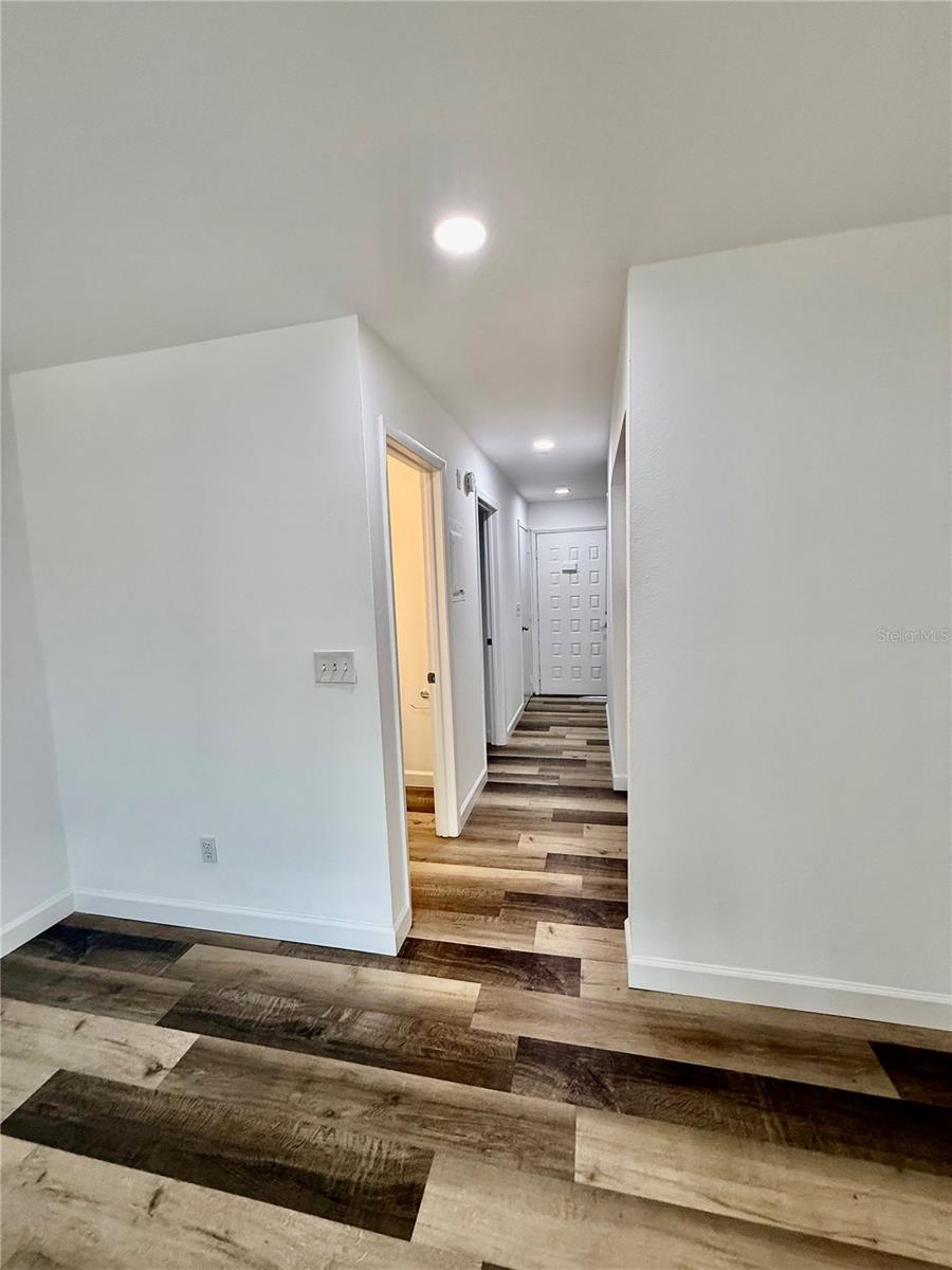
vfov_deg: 102.1
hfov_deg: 85.7
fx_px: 513
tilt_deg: -7.4
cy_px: 635
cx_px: 476
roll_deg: +1.7
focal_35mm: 14
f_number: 2.2
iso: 125
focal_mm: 2.22
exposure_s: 1/120
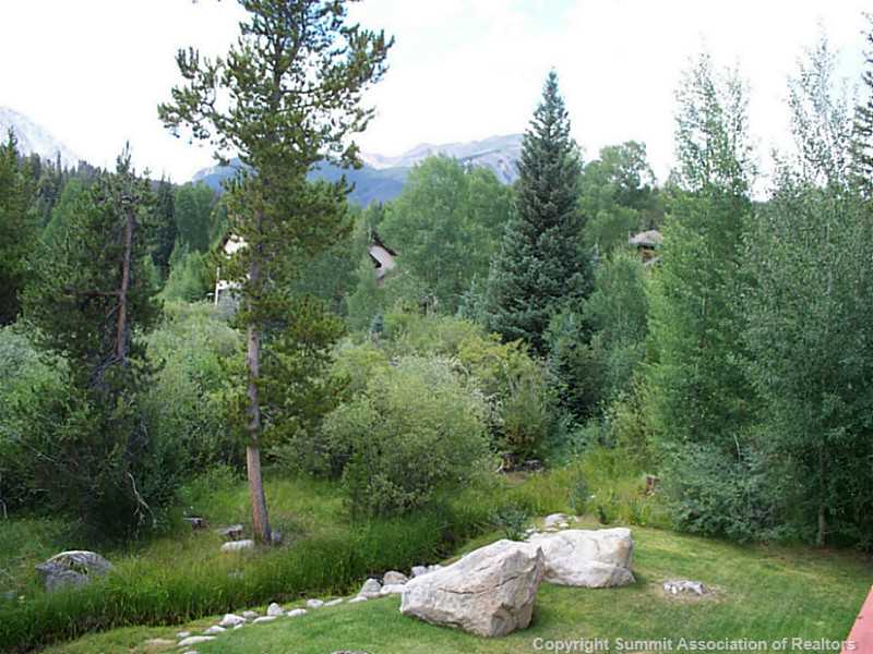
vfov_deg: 39.7
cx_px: 436
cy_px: 327
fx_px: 908
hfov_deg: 51.4
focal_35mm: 36
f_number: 2.8
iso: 80
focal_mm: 7.54
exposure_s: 1/200
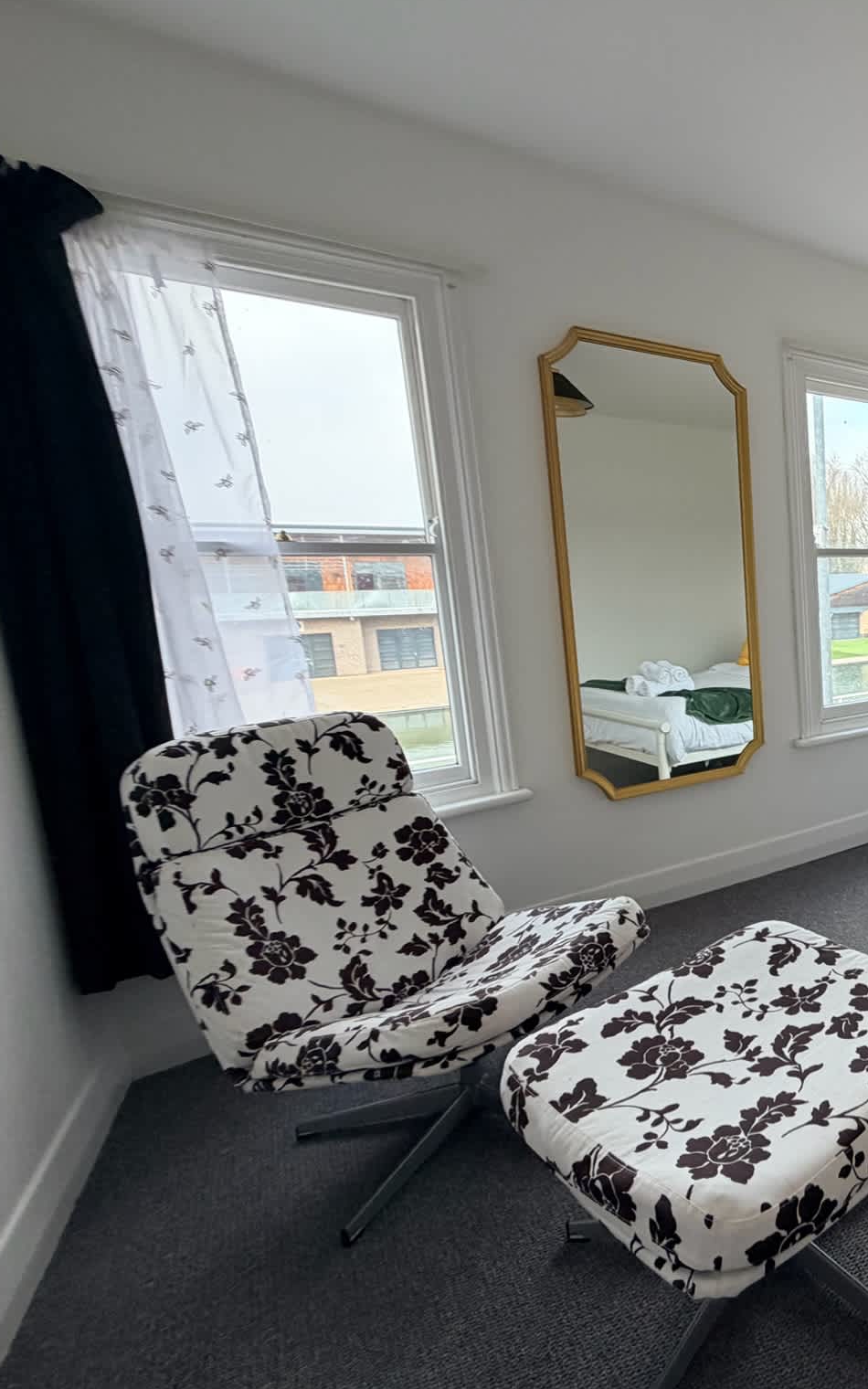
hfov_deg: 46.9
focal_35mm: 20
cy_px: 695
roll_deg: -1.1
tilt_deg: -7.4
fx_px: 757
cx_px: 914
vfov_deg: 85.1
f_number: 2.2
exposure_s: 1/121
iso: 125
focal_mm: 2.2
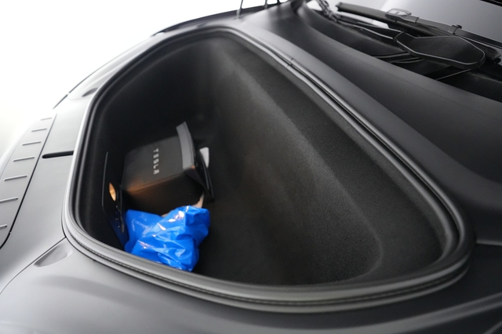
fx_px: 334
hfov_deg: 73.8
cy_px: 167
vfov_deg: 53.1
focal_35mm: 24
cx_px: 251
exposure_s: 1/160
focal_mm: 24
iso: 8000
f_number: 2.8
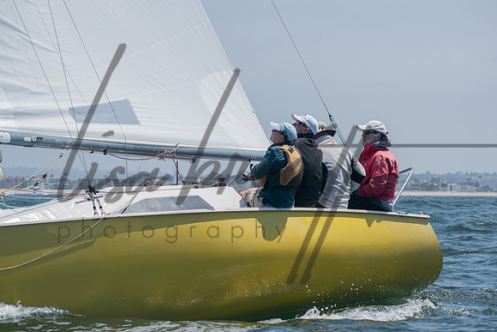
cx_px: 248
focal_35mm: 158
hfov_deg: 13.0
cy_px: 166
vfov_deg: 8.7
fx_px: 2175
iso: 400
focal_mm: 105
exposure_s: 1/1600
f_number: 8
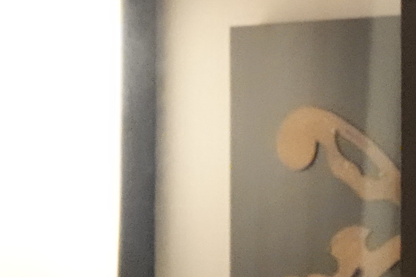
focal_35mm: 453
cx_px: 728
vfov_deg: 3.0
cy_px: 374
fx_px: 5234
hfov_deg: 4.5
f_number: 4
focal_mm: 39.42
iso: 6400
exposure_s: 1/125
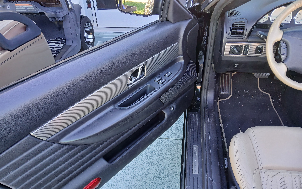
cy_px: 105
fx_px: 230
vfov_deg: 44.5
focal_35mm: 28
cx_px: 152
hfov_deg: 66.5
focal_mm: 3.98
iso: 64
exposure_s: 1/60
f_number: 1.8
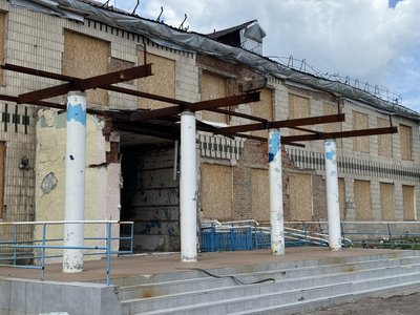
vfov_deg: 30.3
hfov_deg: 39.7
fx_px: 582
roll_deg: +1.6
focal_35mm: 48
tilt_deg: +6.6
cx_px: 210
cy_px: 158
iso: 64
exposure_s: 1/4049
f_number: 1.78
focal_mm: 6.76
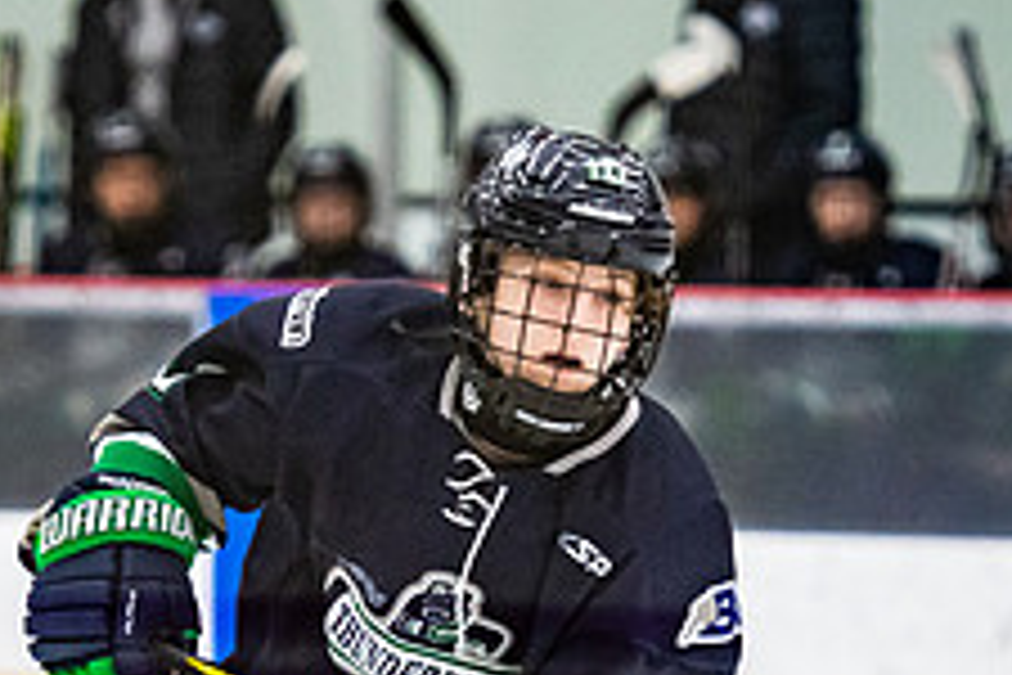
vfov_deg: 2.6
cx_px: 568
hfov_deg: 3.9
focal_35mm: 523
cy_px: 822
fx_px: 14701
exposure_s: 1/640
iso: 1600
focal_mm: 135
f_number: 2.8
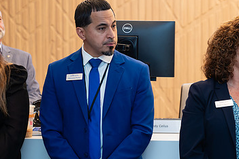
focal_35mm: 132
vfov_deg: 10.4
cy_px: 88
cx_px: 174
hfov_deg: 15.5
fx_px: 876
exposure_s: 1/200
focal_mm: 76
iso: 400
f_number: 3.2
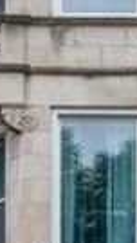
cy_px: 23
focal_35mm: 87
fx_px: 562
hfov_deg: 13.7
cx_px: -9
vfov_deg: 23.8
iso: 100
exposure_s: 1/4
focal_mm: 15
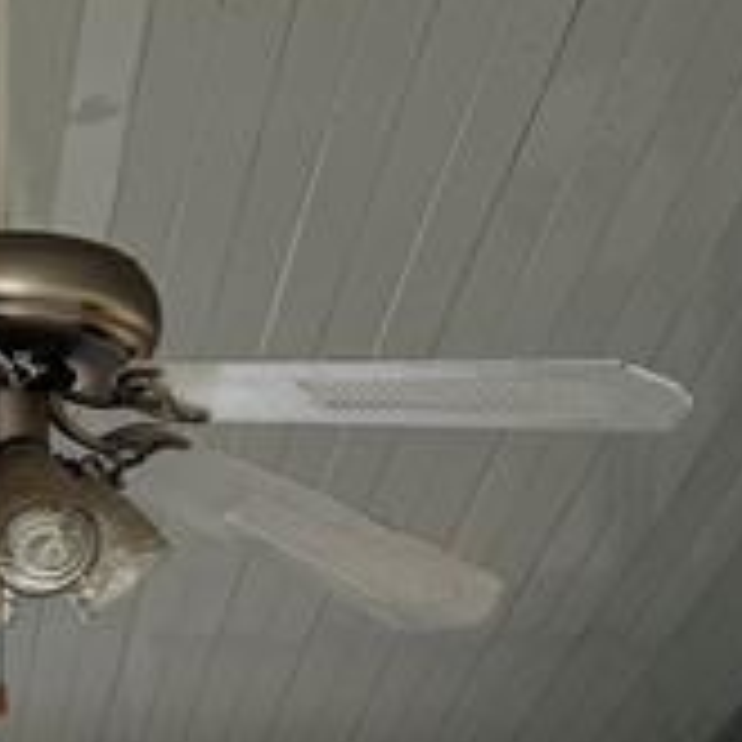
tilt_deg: -1.7
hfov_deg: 13.1
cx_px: 9
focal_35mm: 132
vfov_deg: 11.9
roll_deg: +0.6
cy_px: 1462
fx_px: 3201
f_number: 1.78
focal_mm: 6.76
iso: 80
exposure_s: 1/323
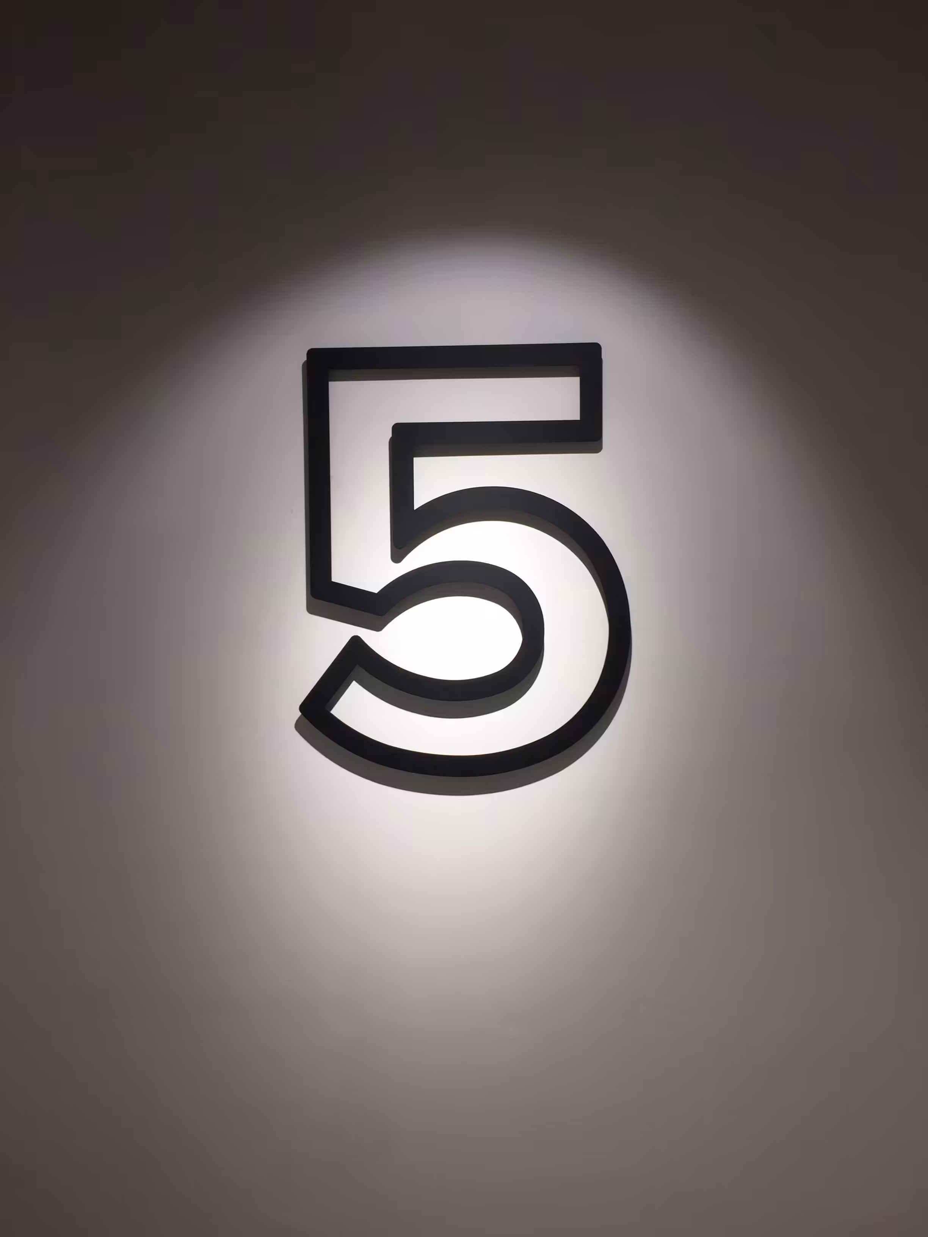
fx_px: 1037
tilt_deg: -3.5
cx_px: 464
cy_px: 618
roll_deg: +1.3
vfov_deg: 61.7
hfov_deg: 48.2
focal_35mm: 29
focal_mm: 4.15
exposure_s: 1/100
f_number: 2.2
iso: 32
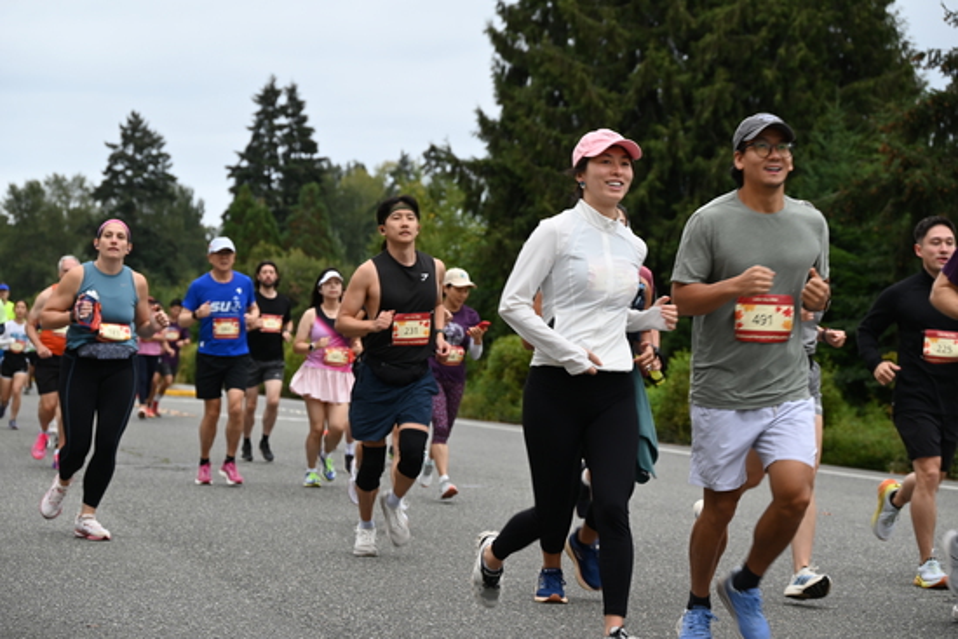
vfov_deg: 15.0
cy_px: 320
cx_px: 479
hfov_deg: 22.4
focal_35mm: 91
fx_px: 2422
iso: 400
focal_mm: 91
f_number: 6.3
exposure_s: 1/160
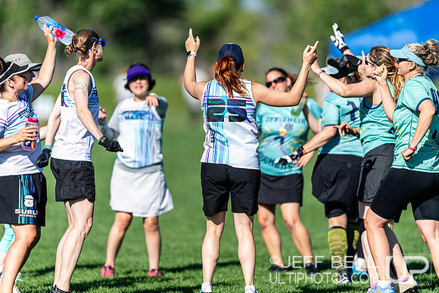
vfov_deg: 3.4
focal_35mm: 400
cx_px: 220
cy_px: 146
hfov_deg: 5.2
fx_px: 4879
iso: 100
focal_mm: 400
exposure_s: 1/2500
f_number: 2.8
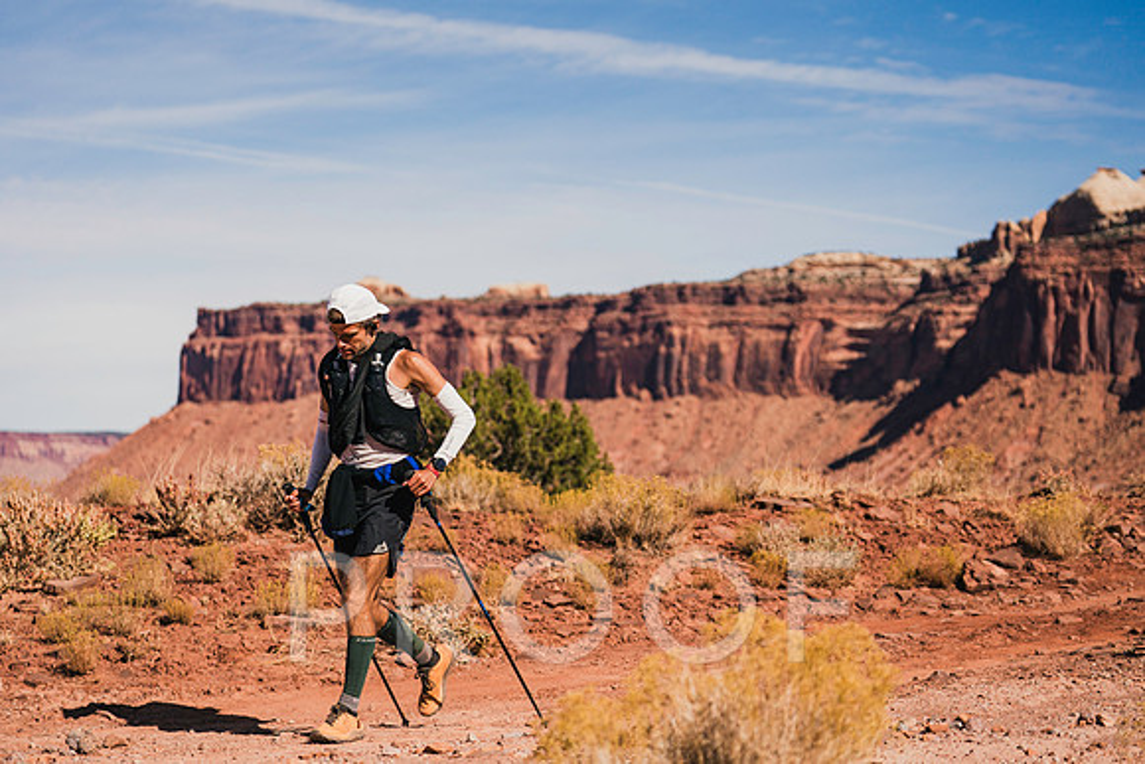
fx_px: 2339
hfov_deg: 27.5
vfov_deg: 18.6
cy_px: 381
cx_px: 589
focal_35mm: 74
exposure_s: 1/6400
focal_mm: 70
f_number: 2.8
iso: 160
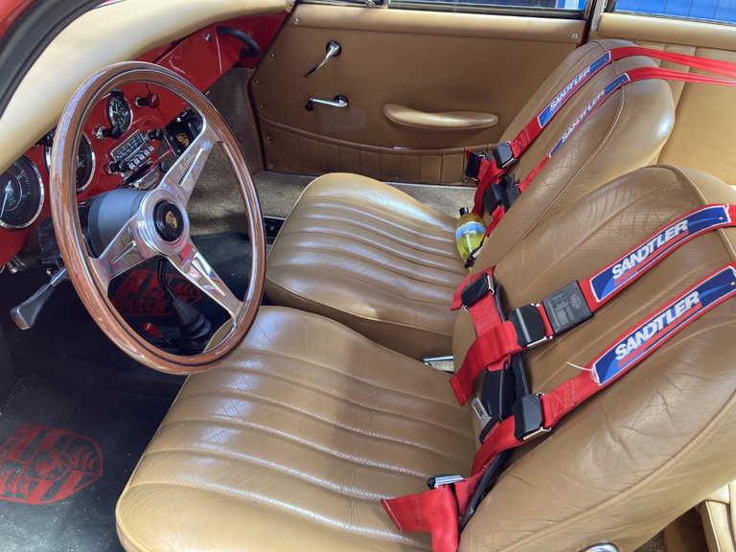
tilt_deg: -32.4
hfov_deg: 63.4
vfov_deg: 49.7
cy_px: 276
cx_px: 368
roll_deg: +1.2
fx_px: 595
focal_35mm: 28
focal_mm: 3.99
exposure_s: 1/121
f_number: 1.8
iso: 64
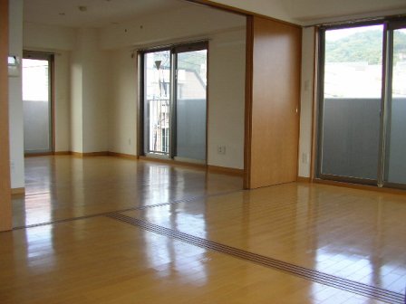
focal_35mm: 38
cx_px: 203
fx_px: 446
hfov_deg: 49.0
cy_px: 152
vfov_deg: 37.7
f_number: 2.9
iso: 72
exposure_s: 1/59.6
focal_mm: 5.8
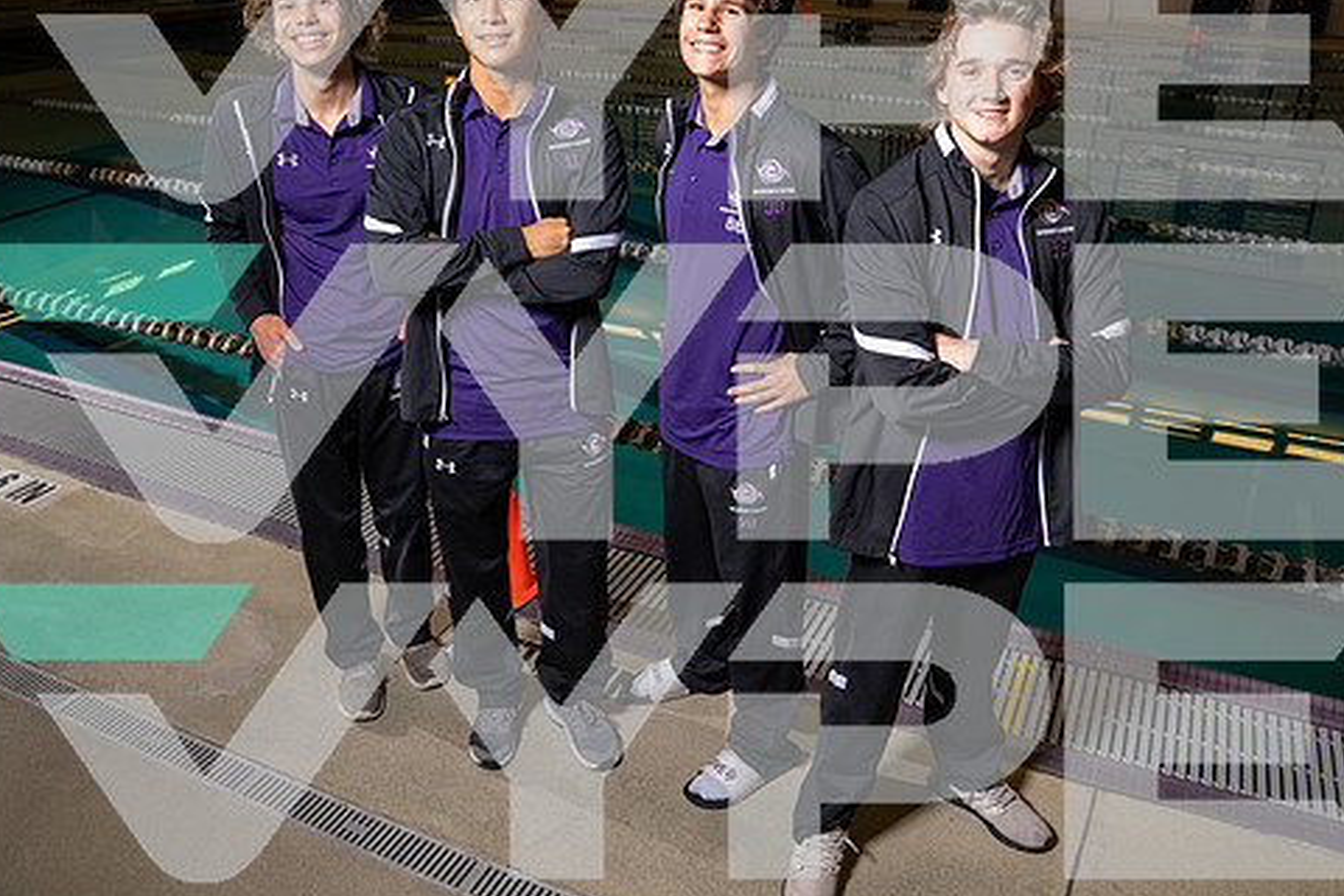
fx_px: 1083
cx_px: 683
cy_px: 393
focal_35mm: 29
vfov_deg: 44.9
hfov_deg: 63.7
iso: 320
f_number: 8
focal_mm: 24
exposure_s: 1/250
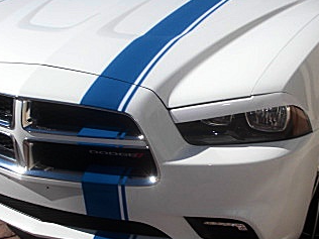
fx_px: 673
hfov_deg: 26.7
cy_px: 119
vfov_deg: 20.2
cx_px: 182
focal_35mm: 73
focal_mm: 6.3
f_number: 7.9
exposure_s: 1/200
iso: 50
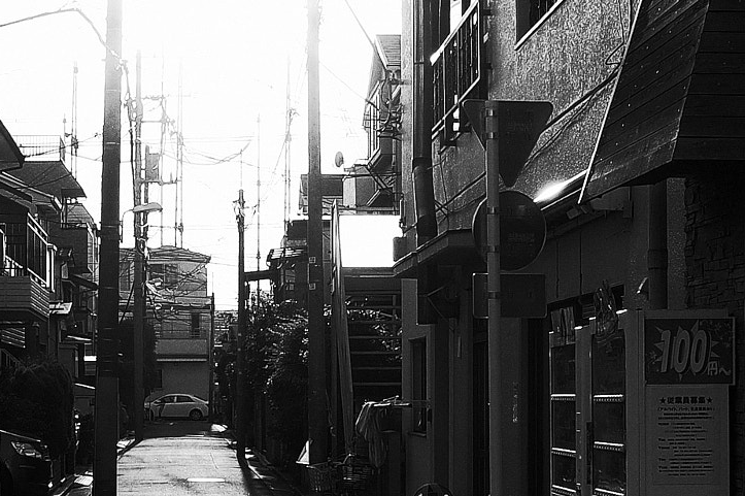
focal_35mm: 104
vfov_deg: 13.1
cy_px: 408
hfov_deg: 19.6
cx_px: 235
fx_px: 2151
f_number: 5.6
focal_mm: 18.3
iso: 100
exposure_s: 1/250
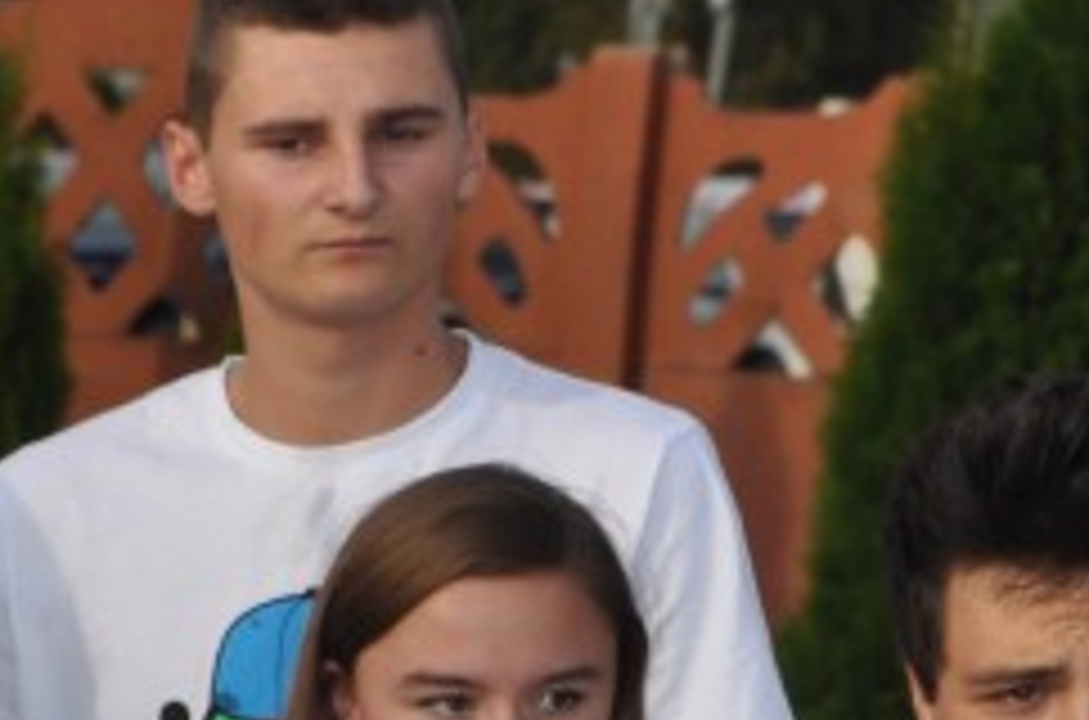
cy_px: 914
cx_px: -954
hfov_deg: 3.2
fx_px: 19674
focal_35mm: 652
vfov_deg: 2.1
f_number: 10
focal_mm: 105
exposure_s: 1/200
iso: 200
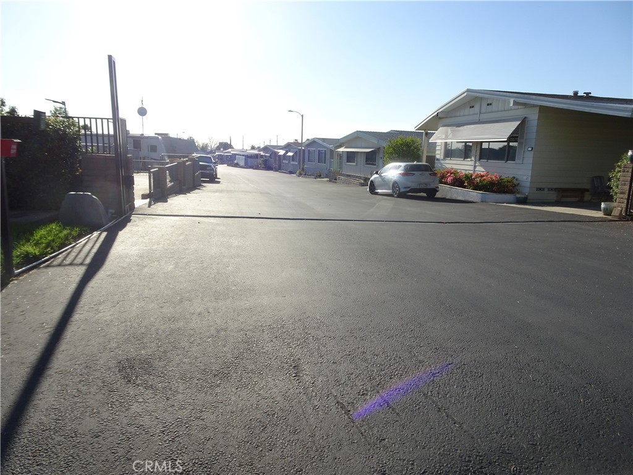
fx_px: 439
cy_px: 238
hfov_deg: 71.6
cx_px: 316
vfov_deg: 56.8
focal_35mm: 24
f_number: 3.5
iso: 80
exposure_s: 1/1000
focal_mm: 4.13
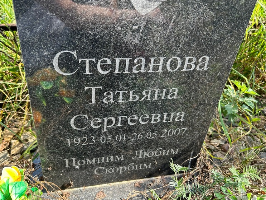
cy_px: 103
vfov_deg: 49.7
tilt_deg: -34.5
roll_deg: +0.1
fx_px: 215
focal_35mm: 28
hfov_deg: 63.4
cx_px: 126
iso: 50
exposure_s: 1/452
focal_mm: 5.7
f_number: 1.5
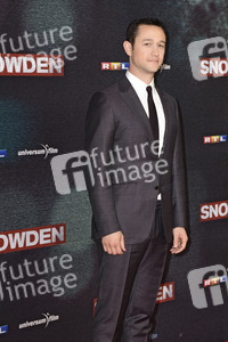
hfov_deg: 13.2
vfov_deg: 19.6
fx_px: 988
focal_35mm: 104
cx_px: 142
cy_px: 225
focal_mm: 52
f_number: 5.6
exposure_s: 1/200
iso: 400
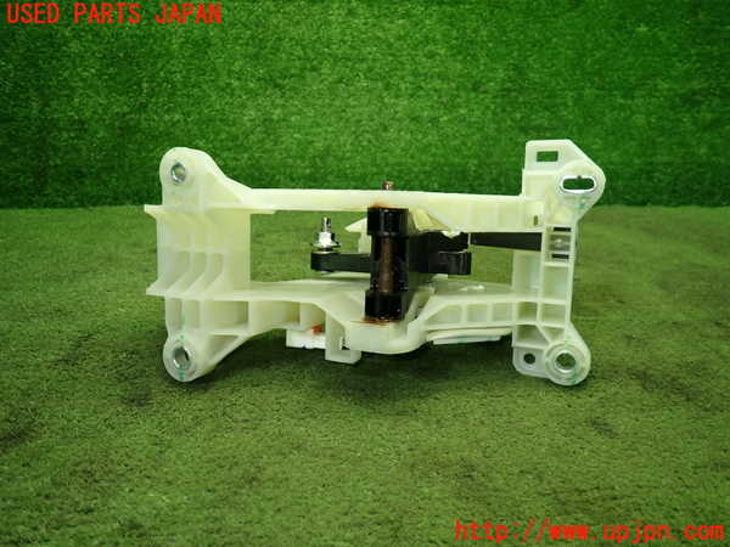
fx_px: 527
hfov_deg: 69.4
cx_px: 365
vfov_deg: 54.9
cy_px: 274
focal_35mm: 25
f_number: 2
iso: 200
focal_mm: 4.5
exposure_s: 1/50
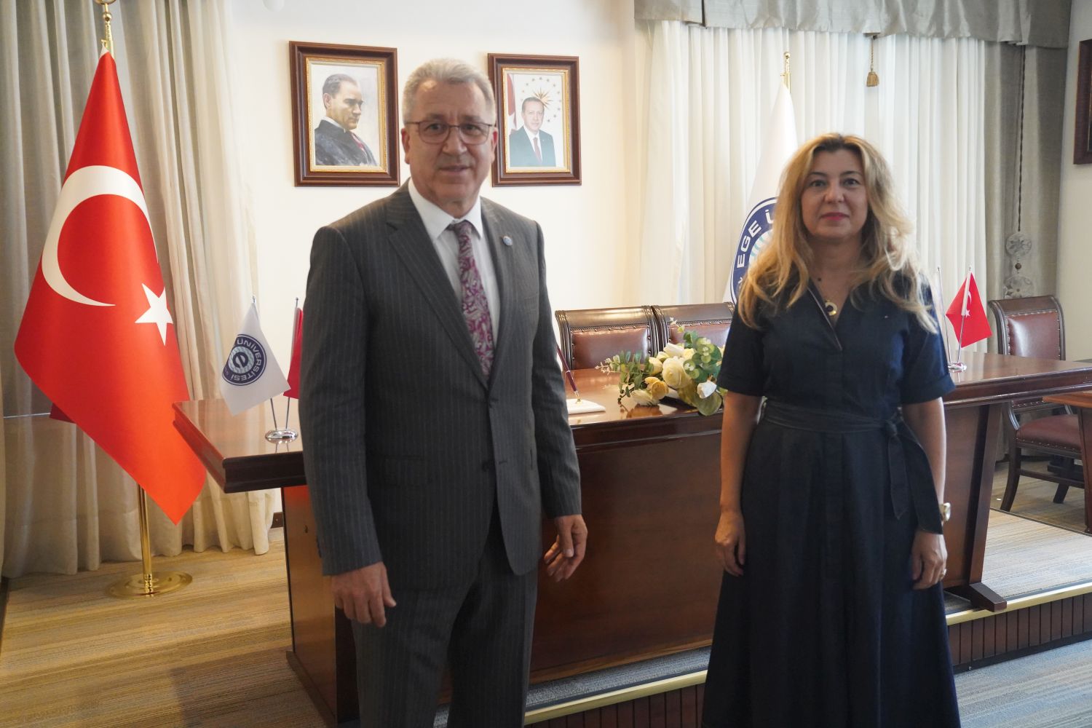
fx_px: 1031
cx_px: 546
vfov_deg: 38.9
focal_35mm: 34
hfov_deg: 55.8
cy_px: 364
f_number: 3.5
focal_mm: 34
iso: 10000
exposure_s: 1/320
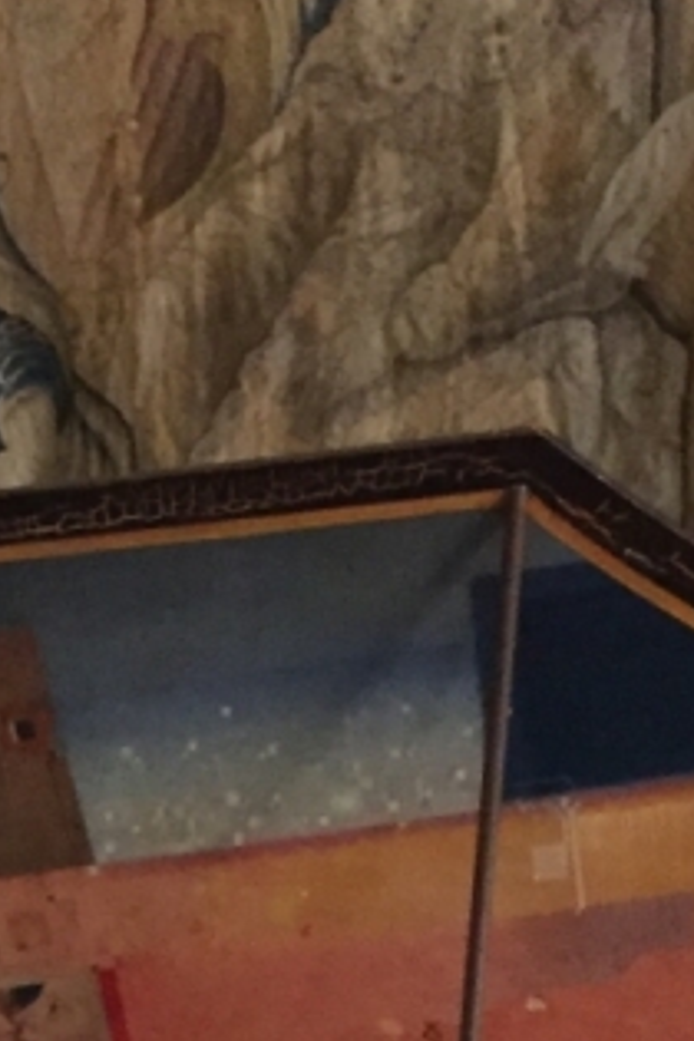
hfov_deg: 11.4
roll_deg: -0.2
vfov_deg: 15.9
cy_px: 1689
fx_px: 3325
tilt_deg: -5.2
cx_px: -330
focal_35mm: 115
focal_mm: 4.15
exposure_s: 1/17
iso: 500
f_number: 2.2
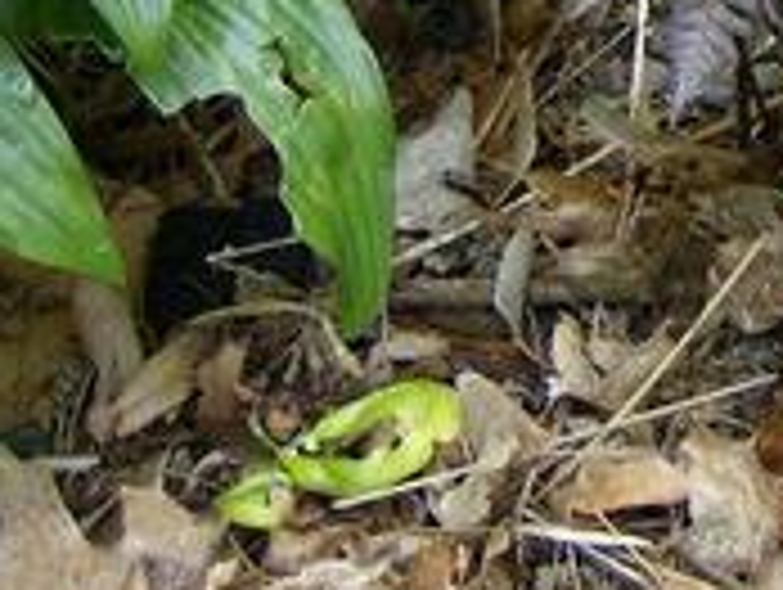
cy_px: -122
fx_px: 2061
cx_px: 900
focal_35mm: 91
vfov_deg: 15.7
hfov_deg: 20.3
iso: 100
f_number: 2.8
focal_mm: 6
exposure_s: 1/73.1
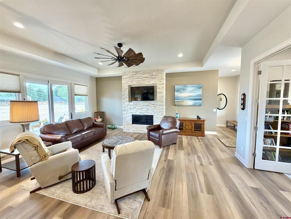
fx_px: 118
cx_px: 146
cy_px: 110
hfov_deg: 102.1
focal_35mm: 14
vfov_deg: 85.7
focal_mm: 2.22
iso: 160
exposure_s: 1/60
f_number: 2.2
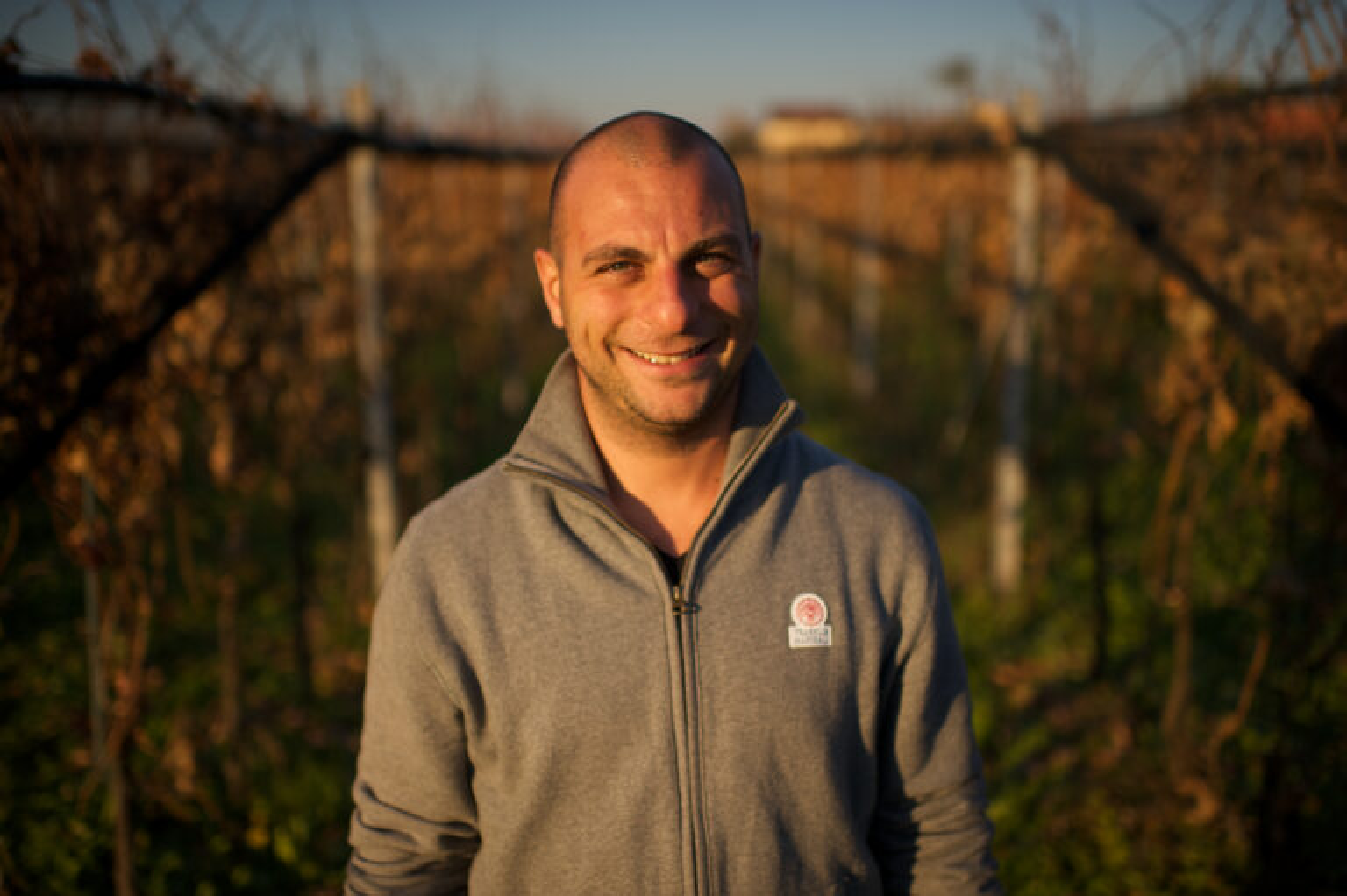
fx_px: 1309
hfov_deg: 54.5
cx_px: 674
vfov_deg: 37.8
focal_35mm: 35
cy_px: 448
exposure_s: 1/5000
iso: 200
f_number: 1.4
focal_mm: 35
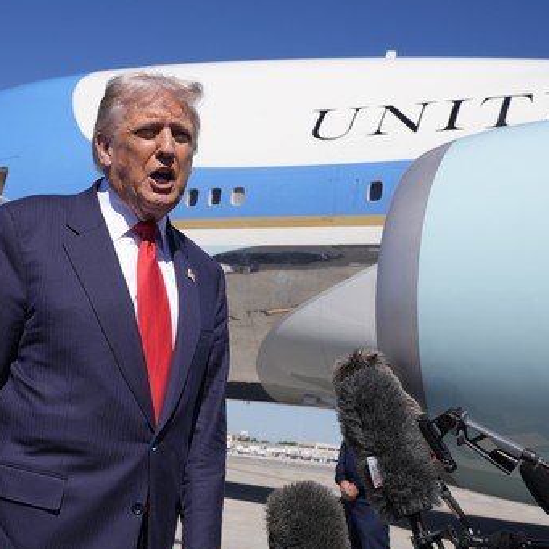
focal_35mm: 55
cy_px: 302
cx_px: 198
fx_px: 987
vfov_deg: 31.1
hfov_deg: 30.9
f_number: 8
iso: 400
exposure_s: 1/1600
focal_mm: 34
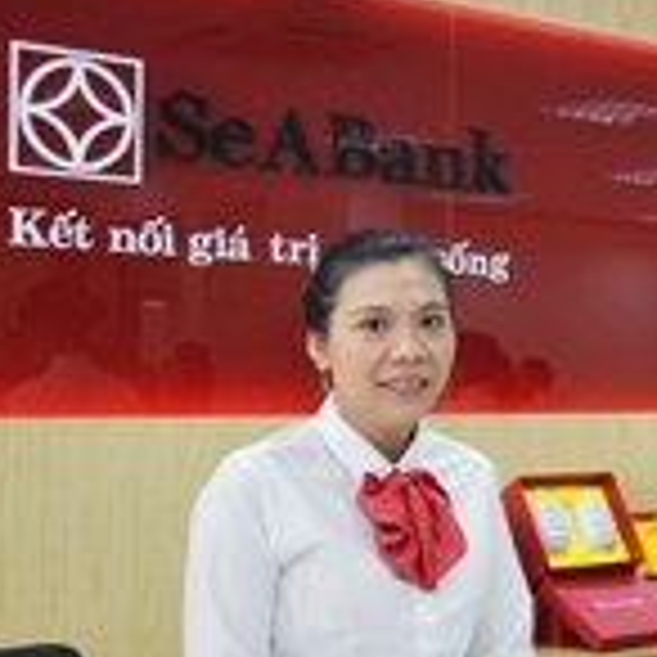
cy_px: 360
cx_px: 972
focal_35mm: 82
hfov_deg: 18.7
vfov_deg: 21.1
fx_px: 1767
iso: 640
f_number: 5
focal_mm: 21
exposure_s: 1/100
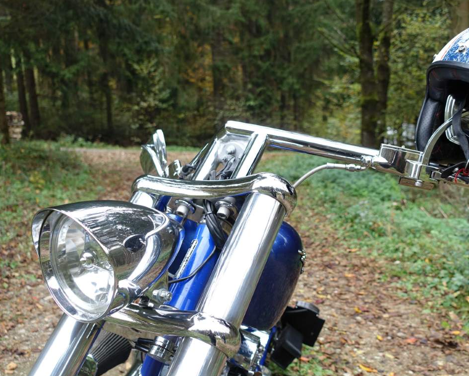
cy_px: 189
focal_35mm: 40
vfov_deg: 37.3
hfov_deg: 45.8
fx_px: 555
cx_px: 250
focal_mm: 12.81
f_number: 2.8
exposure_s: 1/80
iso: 125
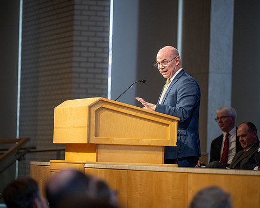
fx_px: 1747
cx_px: 132
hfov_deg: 8.5
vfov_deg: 6.8
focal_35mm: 227
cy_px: 104
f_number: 2.8
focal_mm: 200
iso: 1600
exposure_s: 1/400
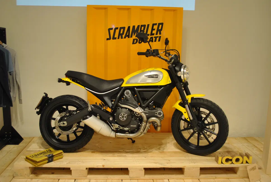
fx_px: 249
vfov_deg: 40.1
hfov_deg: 57.2
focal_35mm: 33
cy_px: 91
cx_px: 136
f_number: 4
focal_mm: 22
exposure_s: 1/30
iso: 220
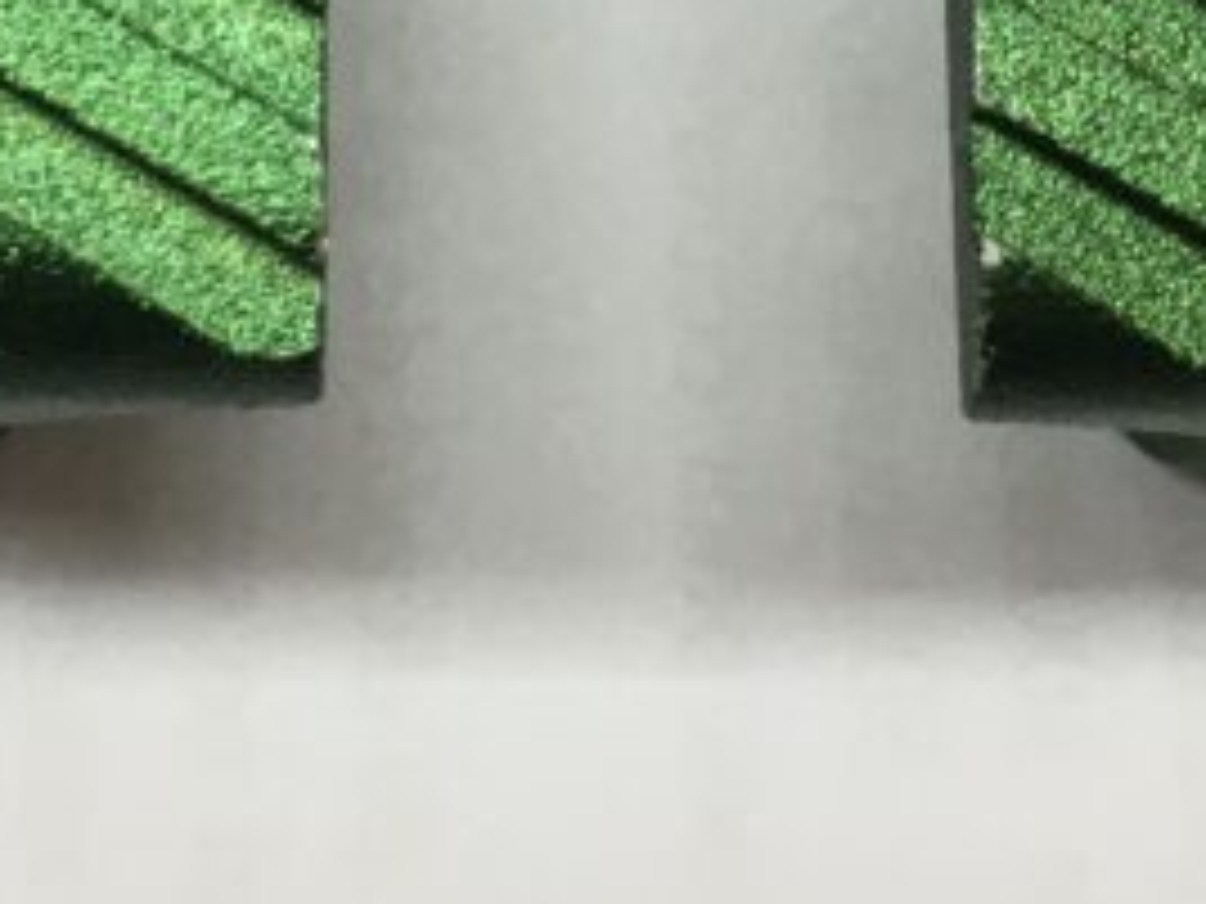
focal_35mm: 130
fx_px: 4529
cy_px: -544
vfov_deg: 10.9
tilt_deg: -72.2
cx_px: 495
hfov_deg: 15.2
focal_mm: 4.15
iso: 32
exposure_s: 1/33
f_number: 2.2
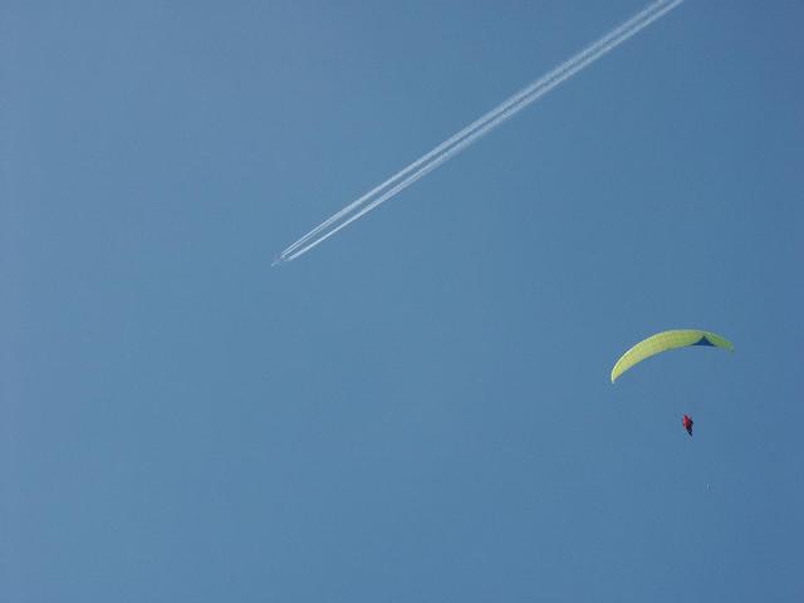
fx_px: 3275
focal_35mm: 141
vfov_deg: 10.5
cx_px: 402
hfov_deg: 14.0
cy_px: 302
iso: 100
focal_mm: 35.71
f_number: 6.7
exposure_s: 1/750
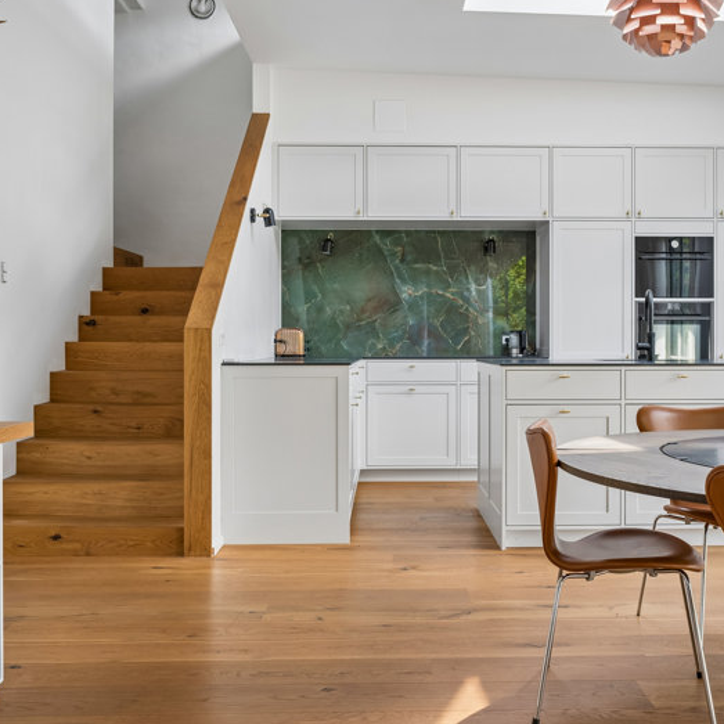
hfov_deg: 42.7
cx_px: 415
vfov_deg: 42.8
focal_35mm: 39
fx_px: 923
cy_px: 362
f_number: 5
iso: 400
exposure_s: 1/100
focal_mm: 30
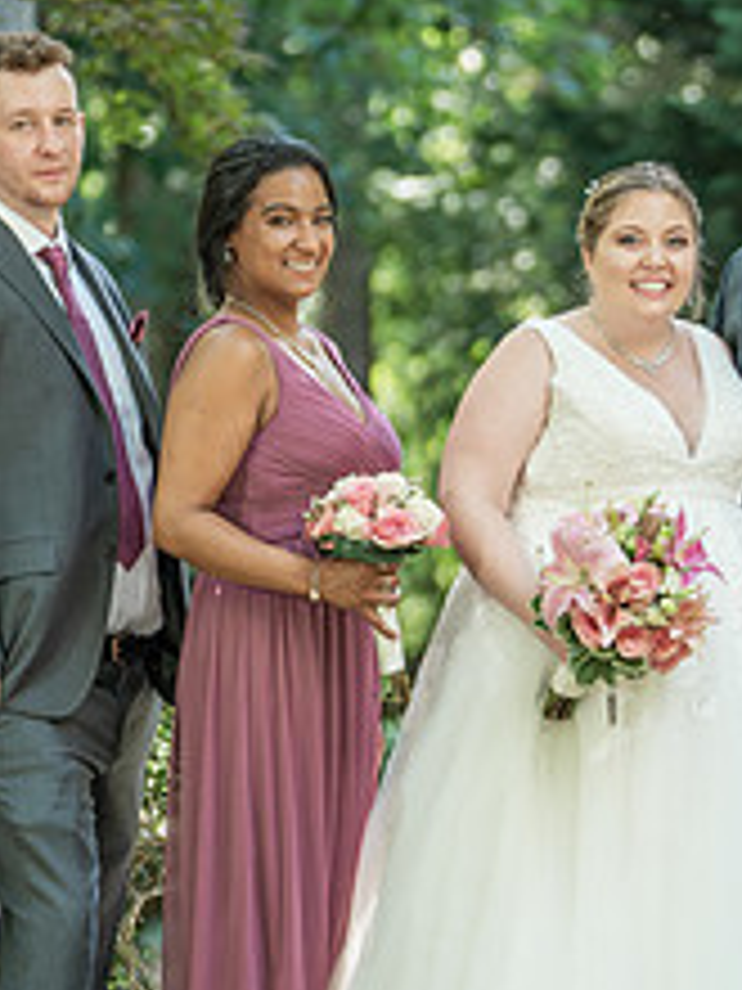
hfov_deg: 5.5
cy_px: 569
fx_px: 7774
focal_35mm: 272
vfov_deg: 7.3
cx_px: 627
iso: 200
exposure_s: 1/200
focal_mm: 102
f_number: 2.8
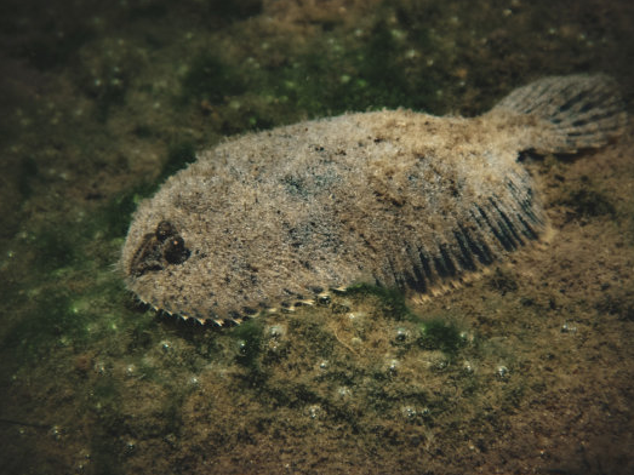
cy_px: 219
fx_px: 2142
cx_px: 320
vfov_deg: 12.7
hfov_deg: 16.8
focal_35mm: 117
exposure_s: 1/200
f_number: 6.3
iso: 200
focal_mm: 18
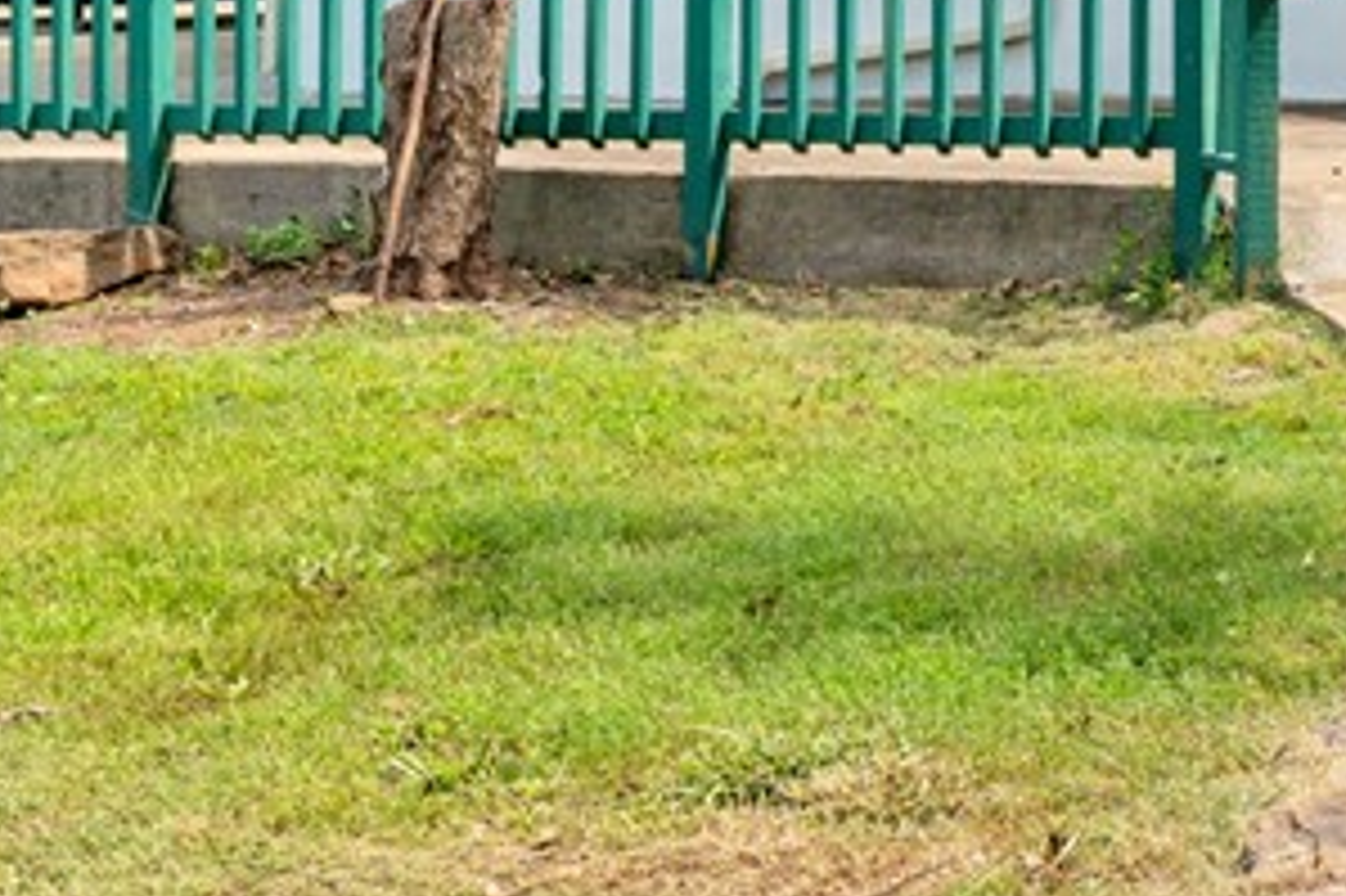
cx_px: 1828
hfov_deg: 22.3
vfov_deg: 16.2
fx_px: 2989
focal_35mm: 80
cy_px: -239
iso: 100
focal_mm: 22
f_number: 6.3
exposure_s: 1/30
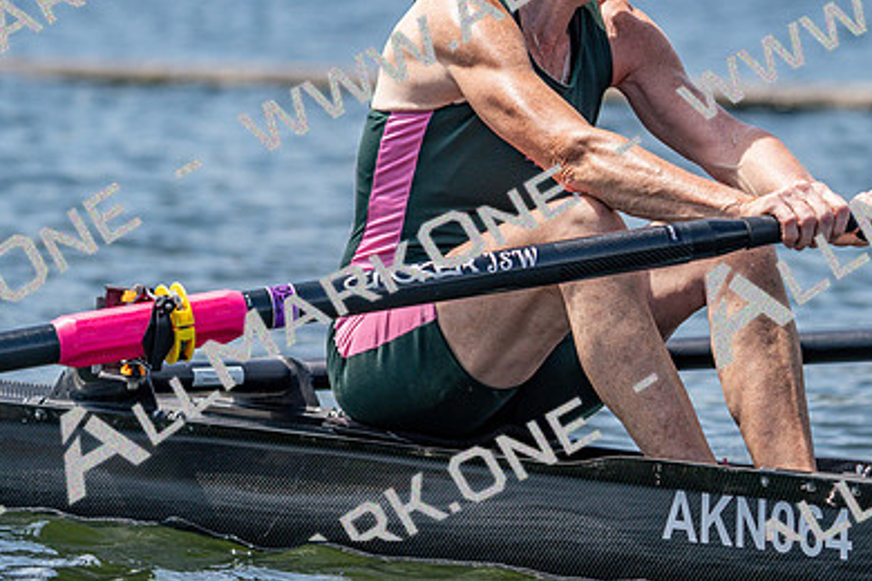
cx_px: 514
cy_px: 158
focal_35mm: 369
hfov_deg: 5.6
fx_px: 8937
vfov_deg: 3.7
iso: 400
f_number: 5.6
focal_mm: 248
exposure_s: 1/2000
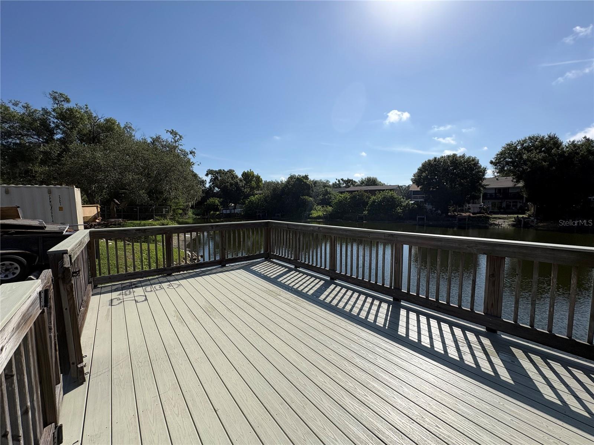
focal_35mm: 14
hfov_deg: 102.1
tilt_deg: -3.3
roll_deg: +0.6
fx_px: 240
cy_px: 222
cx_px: 297
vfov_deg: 85.7
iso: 50
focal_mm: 2.22
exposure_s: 1/2985
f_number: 2.2
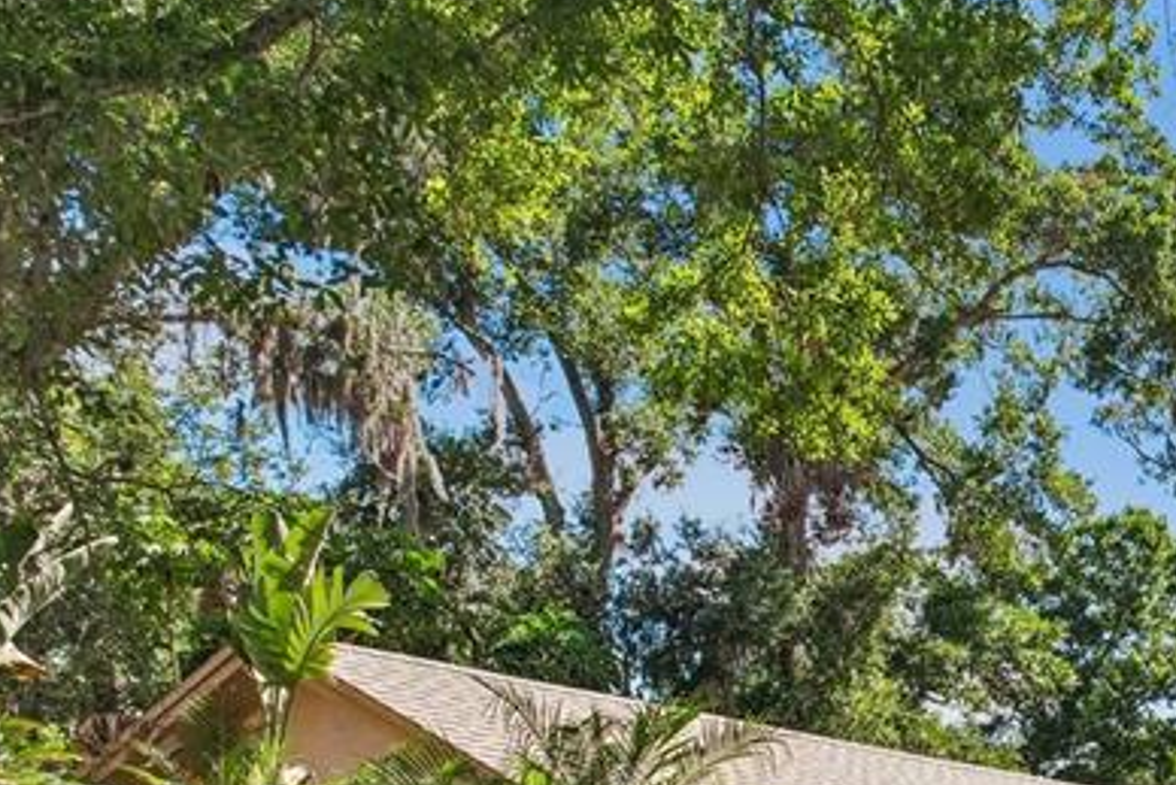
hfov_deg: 29.5
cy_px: 985
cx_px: 1425
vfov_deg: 21.4
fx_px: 1895
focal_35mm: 58
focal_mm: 8.4
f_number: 2.8
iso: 400
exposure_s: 1/500
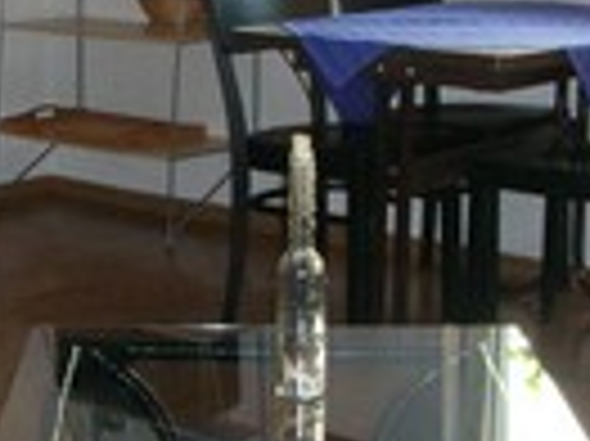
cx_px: 9
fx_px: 1822
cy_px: 212
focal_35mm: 107
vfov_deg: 13.8
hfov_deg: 18.0
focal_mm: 5.8
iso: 193
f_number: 3
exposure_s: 1/60.1
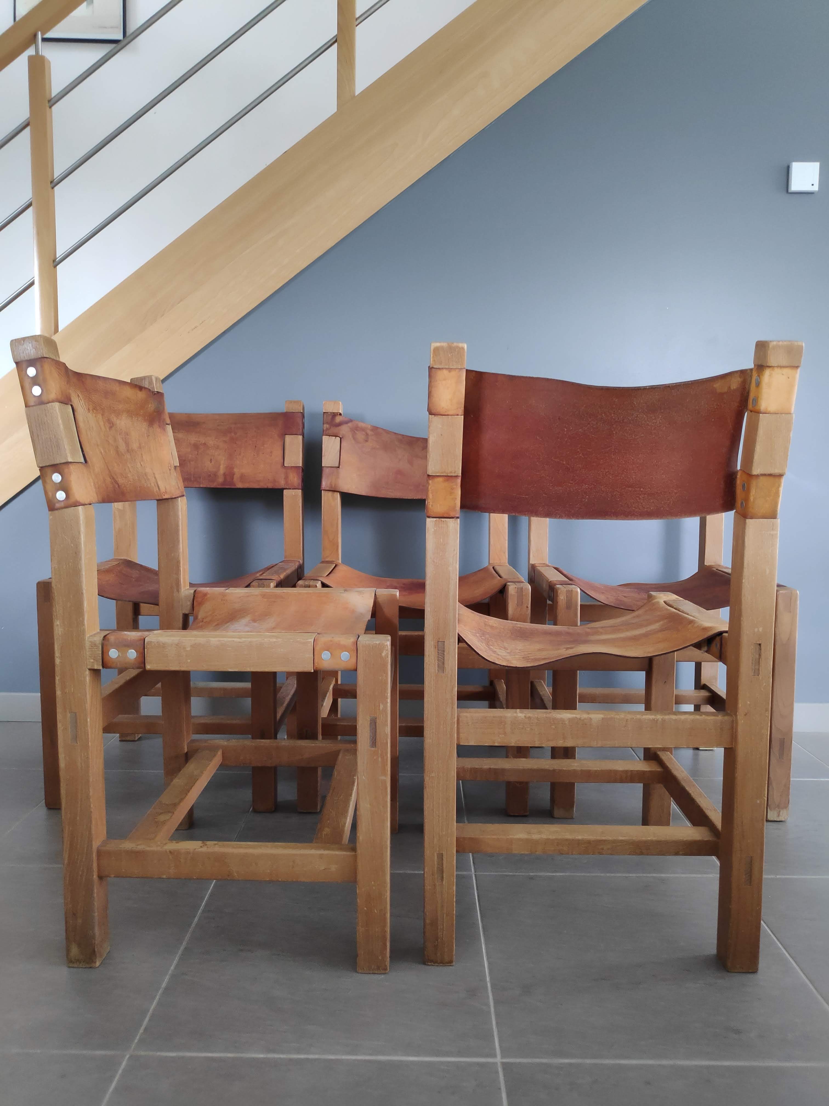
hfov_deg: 66.0
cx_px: 414
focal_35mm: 20
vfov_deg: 81.7
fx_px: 639
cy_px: 553
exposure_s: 1/100
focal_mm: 3.94
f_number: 1.9
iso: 632
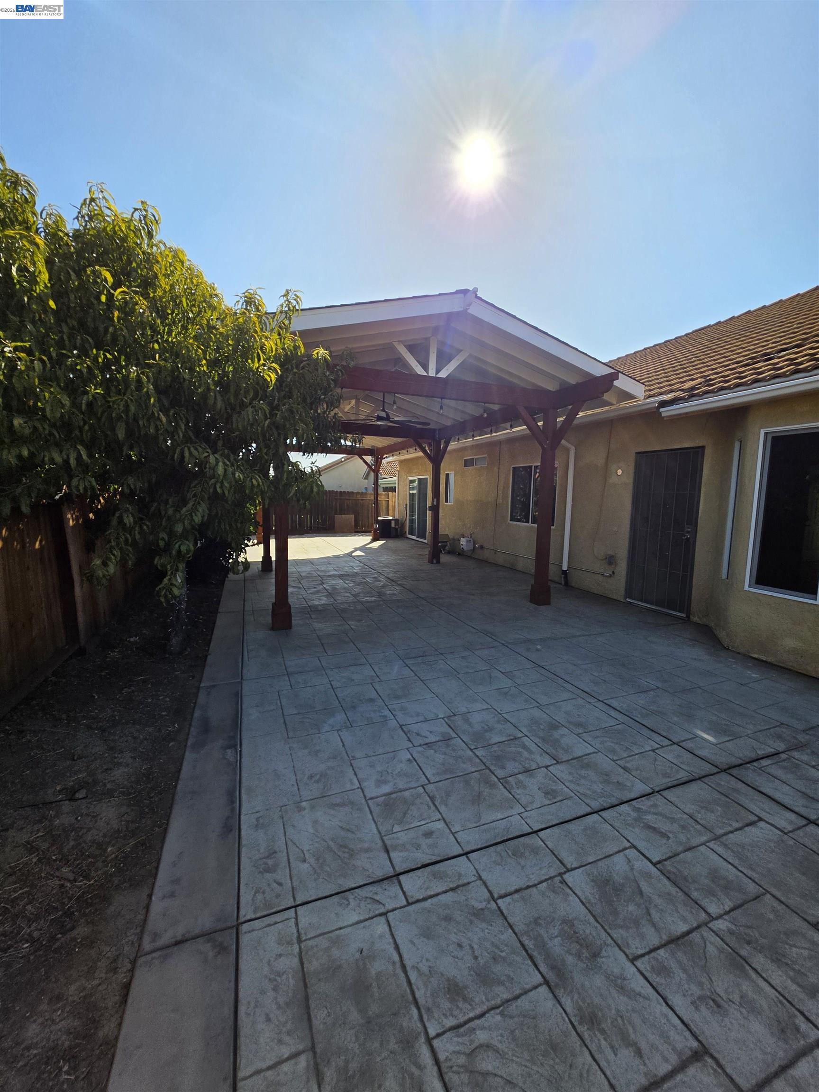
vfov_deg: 106.2
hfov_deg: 89.9
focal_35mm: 13
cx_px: 410
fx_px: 410
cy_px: 546
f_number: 1.9
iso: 32
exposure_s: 1/3034
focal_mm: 2.2
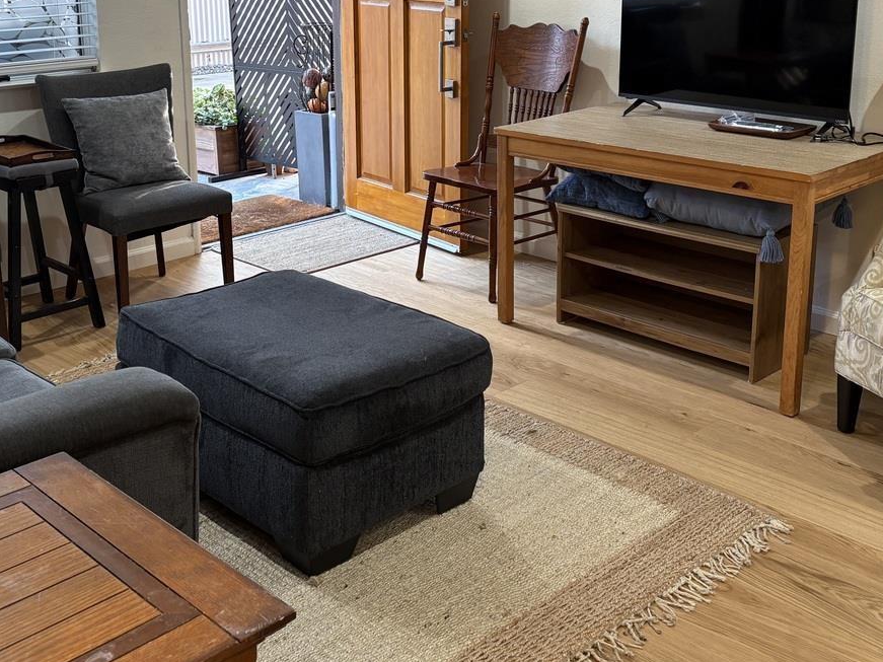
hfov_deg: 43.8
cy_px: 183
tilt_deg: -13.1
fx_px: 1097
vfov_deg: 33.1
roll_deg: +1.2
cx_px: 404
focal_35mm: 43
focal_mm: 5.96
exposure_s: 1/60
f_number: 1.6
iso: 125
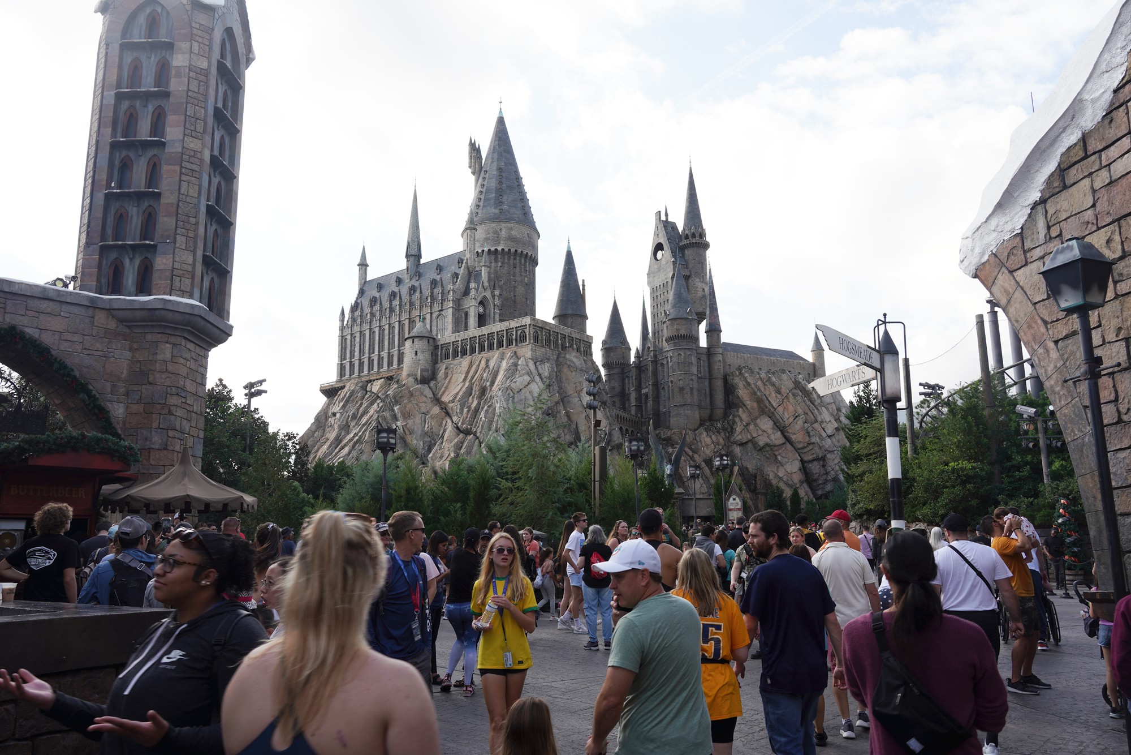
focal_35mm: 28
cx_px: 566
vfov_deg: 46.4
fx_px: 880
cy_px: 378
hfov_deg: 65.5
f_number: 10
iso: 100
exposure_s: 1/100
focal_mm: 28
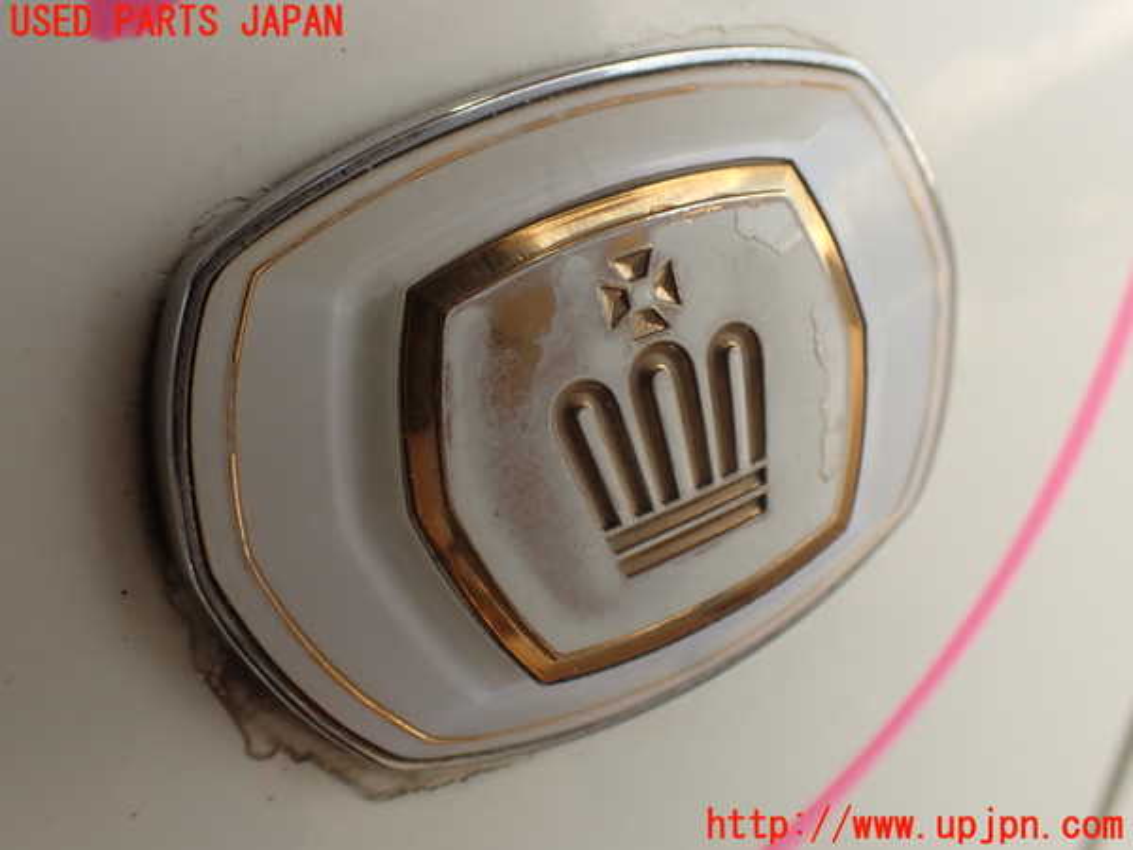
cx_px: 566
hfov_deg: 56.8
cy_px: 425
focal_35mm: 32
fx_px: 1047
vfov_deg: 44.2
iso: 100
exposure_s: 1/200
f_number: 3.2
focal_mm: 5.79
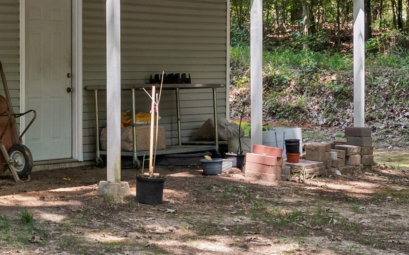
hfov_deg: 24.3
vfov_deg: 16.9
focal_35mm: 76
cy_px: 13
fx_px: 847
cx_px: -99
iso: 800
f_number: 9
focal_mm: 27
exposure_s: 1/50
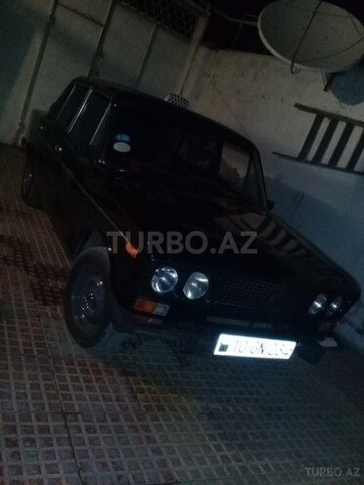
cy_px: 242
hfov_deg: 45.4
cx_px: 182
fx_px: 435
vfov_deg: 58.4
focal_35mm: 31
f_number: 2.2
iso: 500
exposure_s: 1/25
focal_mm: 3.3
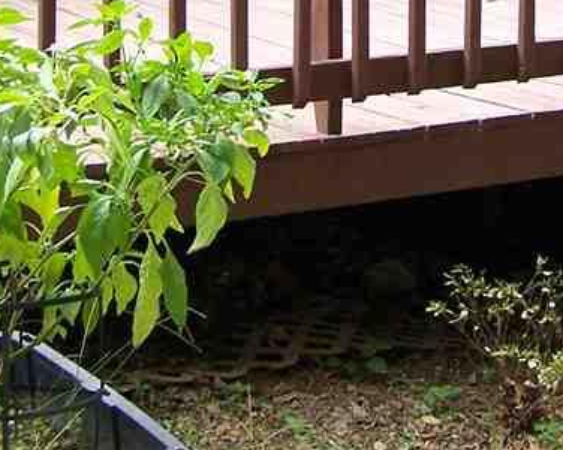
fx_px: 2100
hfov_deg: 15.2
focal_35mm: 126
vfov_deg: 11.7
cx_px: 433
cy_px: -215
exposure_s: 1/125
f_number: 2.8
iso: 80
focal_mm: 6.3
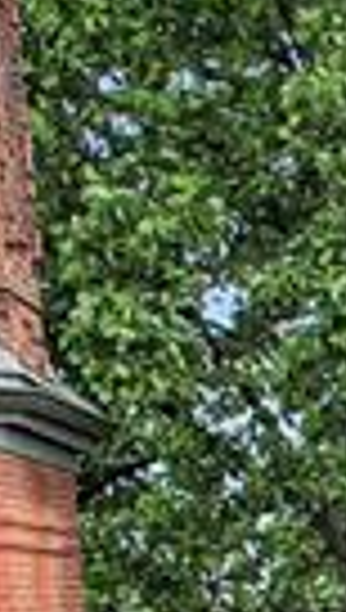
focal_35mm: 173
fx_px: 2808
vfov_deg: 10.5
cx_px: 1397
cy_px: 1512
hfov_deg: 5.9
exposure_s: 1/2000
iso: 100
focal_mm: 8.4
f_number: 2.8
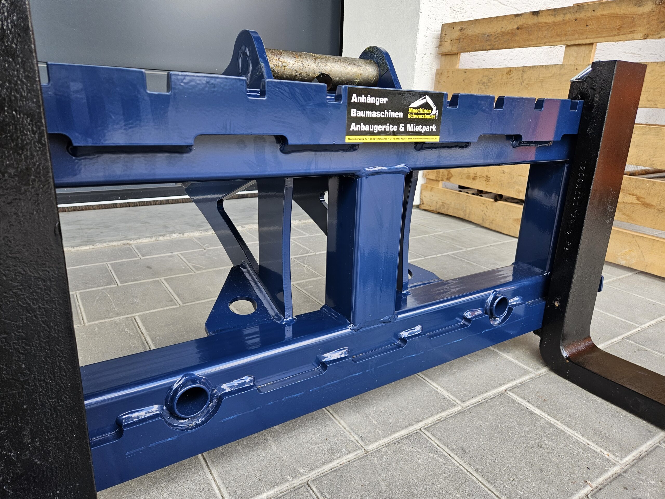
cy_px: 250
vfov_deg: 58.9
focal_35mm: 23
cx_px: 332
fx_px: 442
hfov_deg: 73.9
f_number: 1.8
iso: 50
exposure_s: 1/180
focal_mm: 5.4
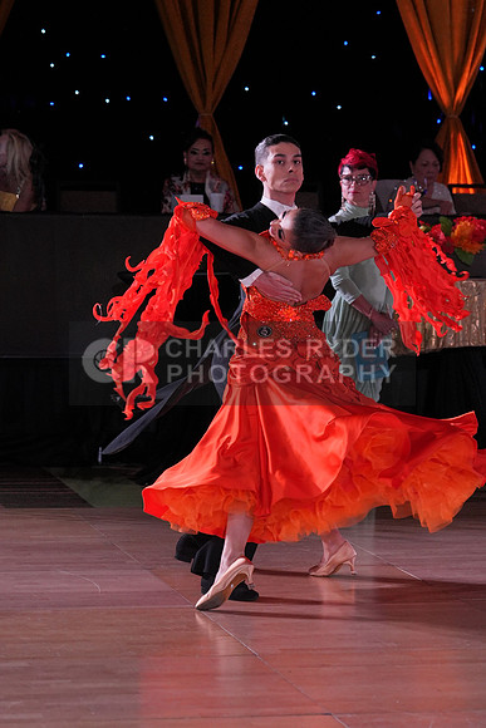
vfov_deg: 15.5
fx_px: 2671
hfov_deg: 10.4
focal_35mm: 132
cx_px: 243
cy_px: 364
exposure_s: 1/400
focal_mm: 88
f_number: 4
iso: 1250
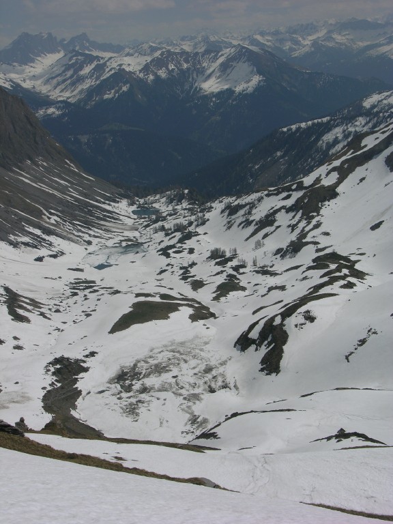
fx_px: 817
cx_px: 196
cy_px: 262
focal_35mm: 54
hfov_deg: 27.0
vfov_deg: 35.5
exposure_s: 1/663
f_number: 7.7
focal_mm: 13.7
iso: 50
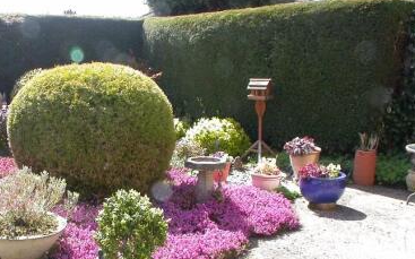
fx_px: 724
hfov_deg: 31.5
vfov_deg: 20.2
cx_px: 108
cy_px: 179
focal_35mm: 64
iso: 100
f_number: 4.7
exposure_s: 1/114
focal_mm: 7.85
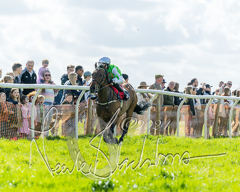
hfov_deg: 8.2
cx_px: 125
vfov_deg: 6.5
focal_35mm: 237
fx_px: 1682
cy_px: 105
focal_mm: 155
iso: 400
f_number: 4
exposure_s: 1/4000
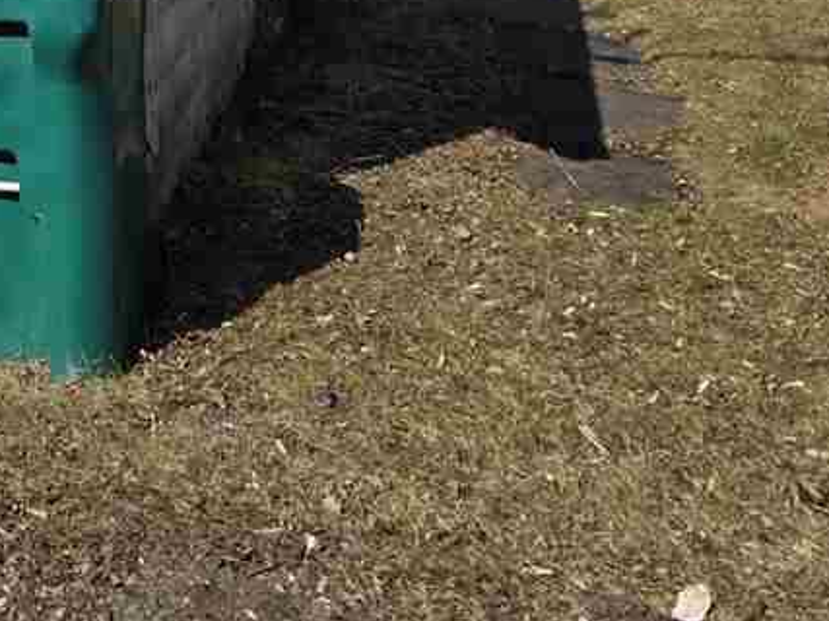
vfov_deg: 18.8
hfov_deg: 25.3
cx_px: -167
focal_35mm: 69
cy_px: -309
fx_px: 1652
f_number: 1.7
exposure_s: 1/7944
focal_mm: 6.25
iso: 80
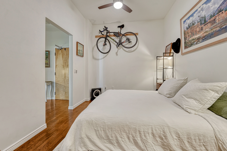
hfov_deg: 104.3
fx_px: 88
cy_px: 76
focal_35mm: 14
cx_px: 114
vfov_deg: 81.2
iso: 800
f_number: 8
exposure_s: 1/30
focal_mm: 14
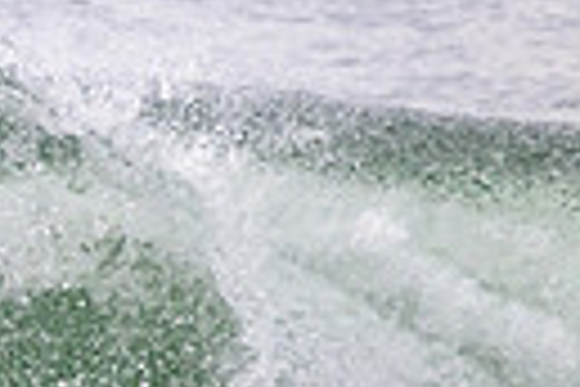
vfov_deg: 0.4
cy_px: 286
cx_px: -715
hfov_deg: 0.6
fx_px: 57834
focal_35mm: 3590
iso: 2000
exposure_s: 1/2000
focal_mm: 800
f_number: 11
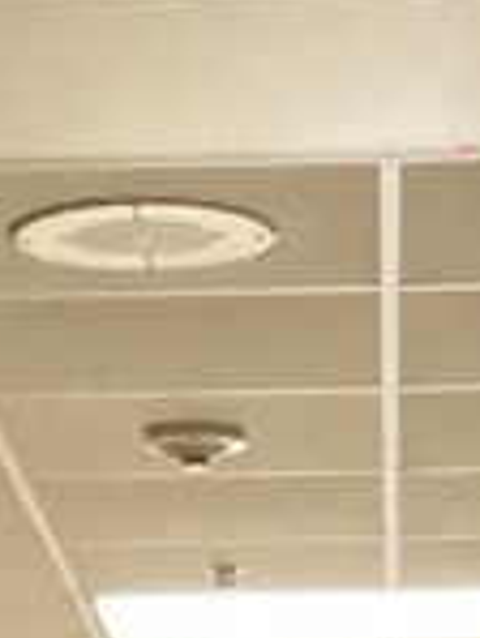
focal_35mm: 199
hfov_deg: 7.5
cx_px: 270
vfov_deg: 8.3
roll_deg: +1.0
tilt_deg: -10.4
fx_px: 3674
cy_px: 1940
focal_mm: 3
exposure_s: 1/60
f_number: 1.8
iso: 250
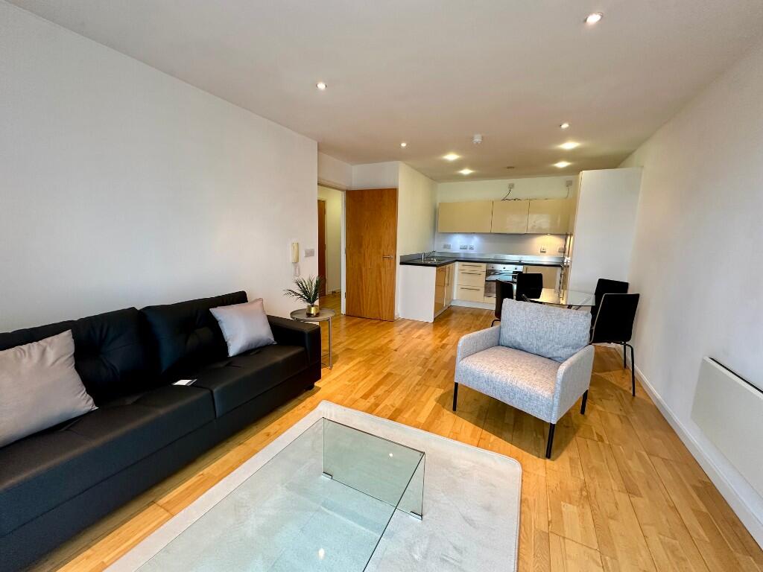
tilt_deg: -8.7
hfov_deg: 102.1
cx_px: 382
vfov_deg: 85.7
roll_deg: -1.0
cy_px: 286
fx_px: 309
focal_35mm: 14
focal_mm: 2.22
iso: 160
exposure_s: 1/50
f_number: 2.2
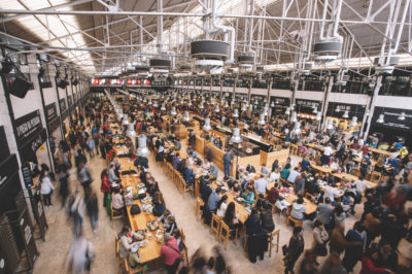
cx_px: 206
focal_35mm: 17
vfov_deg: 70.3
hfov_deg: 93.3
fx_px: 194
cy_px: 137
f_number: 18
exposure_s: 1
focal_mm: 17
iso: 400
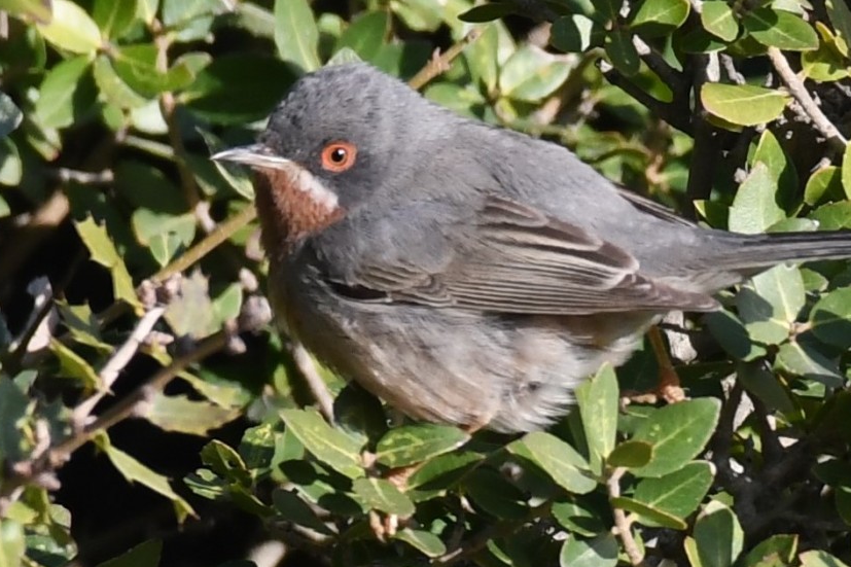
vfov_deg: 1.4
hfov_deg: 2.2
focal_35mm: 952
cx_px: 428
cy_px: 278
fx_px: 22498
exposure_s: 1/800
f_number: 7.1
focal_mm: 500
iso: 640
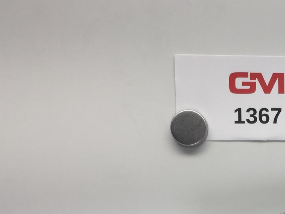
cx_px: 283
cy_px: 231
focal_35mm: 64
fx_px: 527
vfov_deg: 21.8
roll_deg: -3.1
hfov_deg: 28.4
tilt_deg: -36.6
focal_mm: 4.15
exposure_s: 1/318
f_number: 2.2
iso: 25
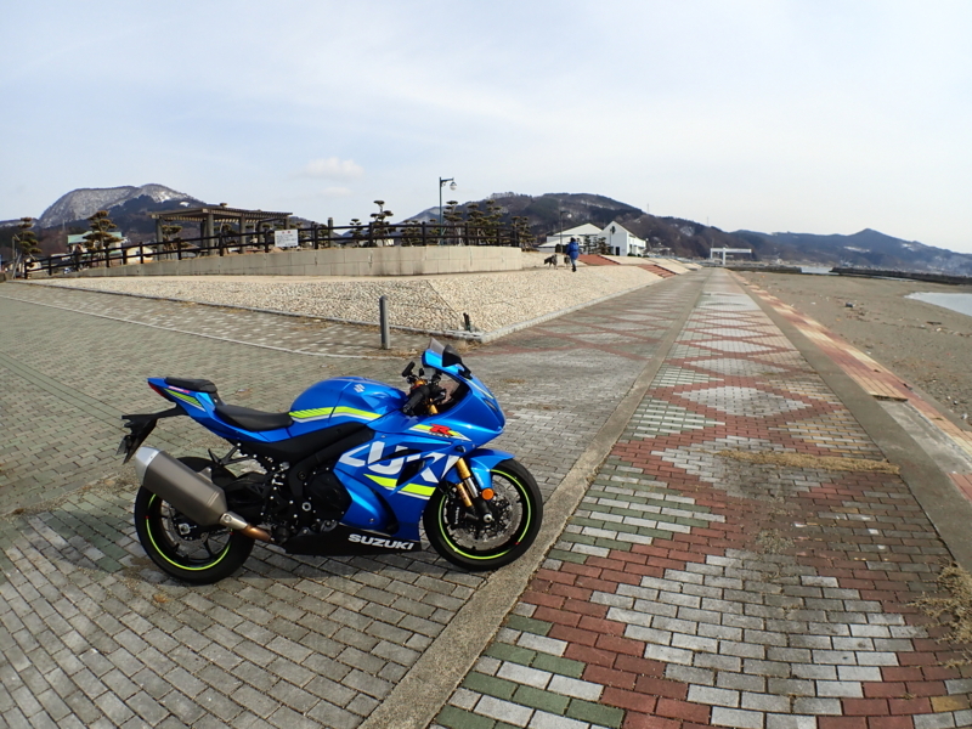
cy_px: 364
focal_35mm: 25
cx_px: 486
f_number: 8
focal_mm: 4.5
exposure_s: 1/200
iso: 100
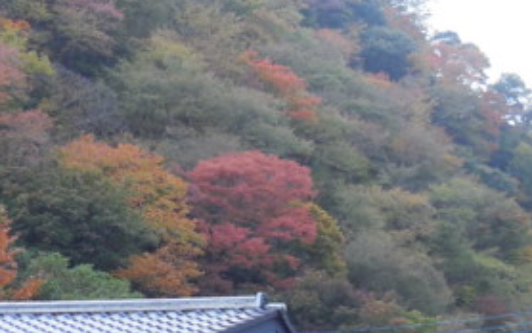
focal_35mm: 122
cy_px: 243
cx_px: 291
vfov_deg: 10.7
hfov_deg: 17.1
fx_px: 1770
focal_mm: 7.1
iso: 125
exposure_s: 1/60
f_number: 3.6
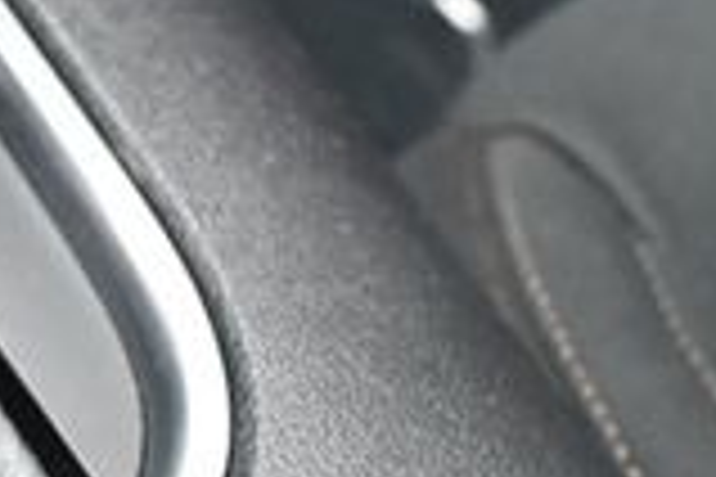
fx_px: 2467
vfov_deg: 10.9
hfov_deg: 15.4
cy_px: -32
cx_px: -315
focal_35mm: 124
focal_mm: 20.5
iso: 560
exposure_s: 1/125
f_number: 3.8
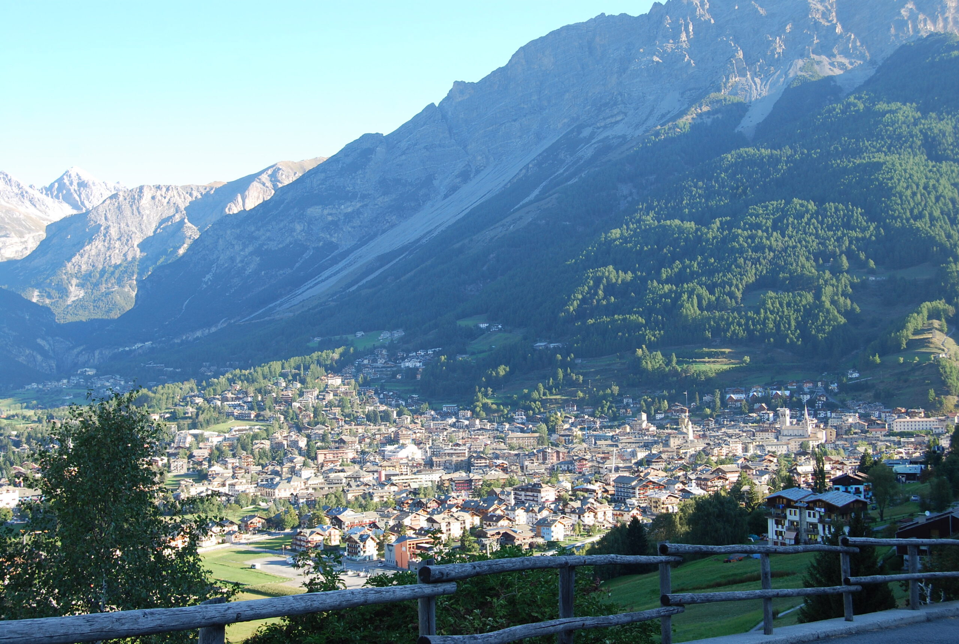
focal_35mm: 42
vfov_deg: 32.0
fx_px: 1121
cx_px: 480
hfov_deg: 46.3
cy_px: 322
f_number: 9
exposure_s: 1/100
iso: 200
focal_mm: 28
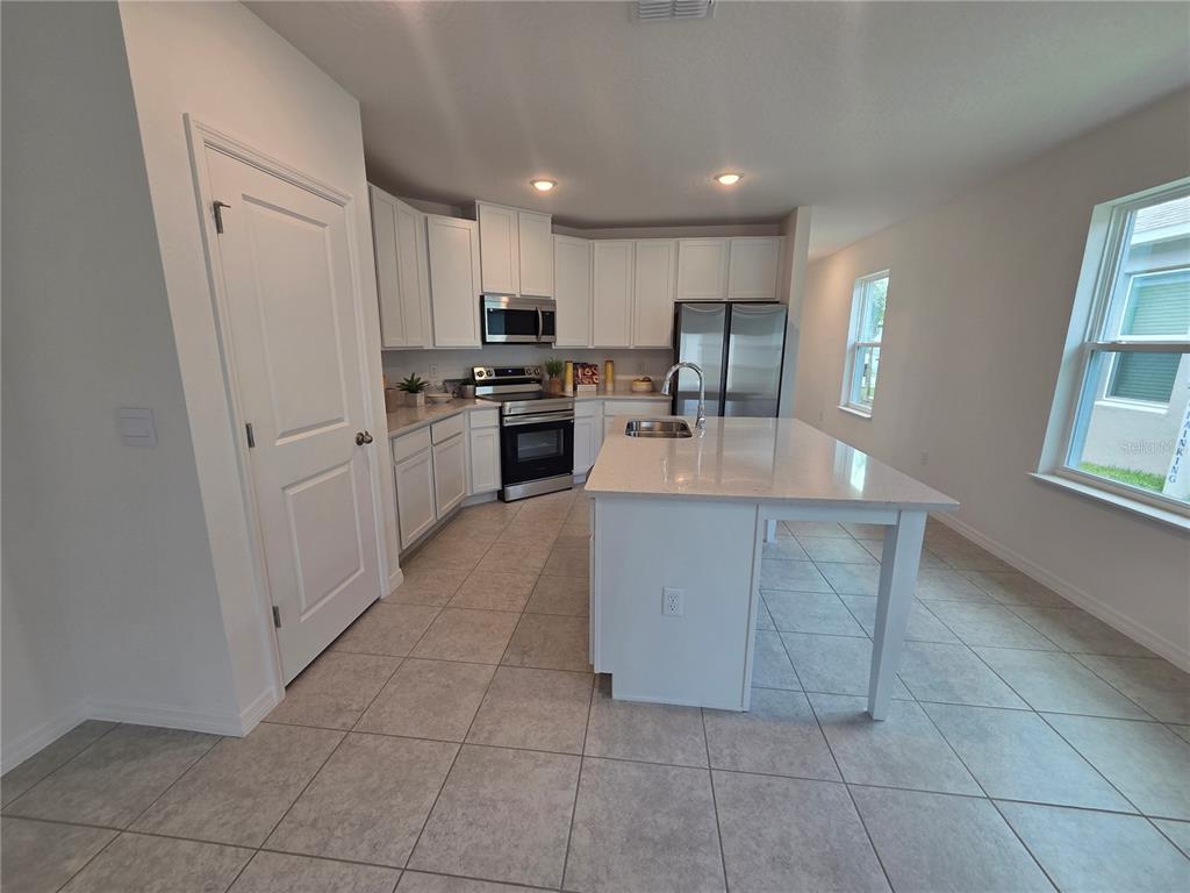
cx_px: 595
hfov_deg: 106.2
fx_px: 447
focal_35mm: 13
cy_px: 446
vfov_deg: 89.9
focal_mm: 2.2
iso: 100
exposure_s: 1/120
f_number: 2.2
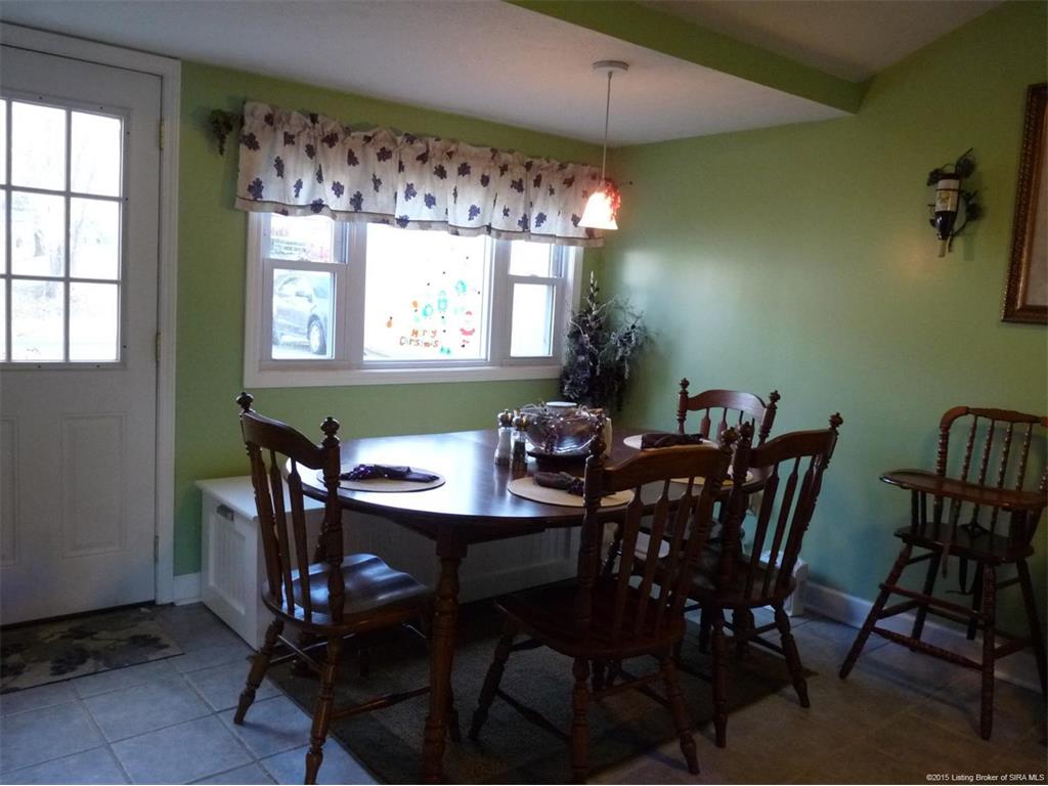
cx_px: 524
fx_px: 817
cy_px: 393
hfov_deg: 65.3
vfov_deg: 51.4
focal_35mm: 27
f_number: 2.8
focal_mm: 4.8
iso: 400
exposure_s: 1/30
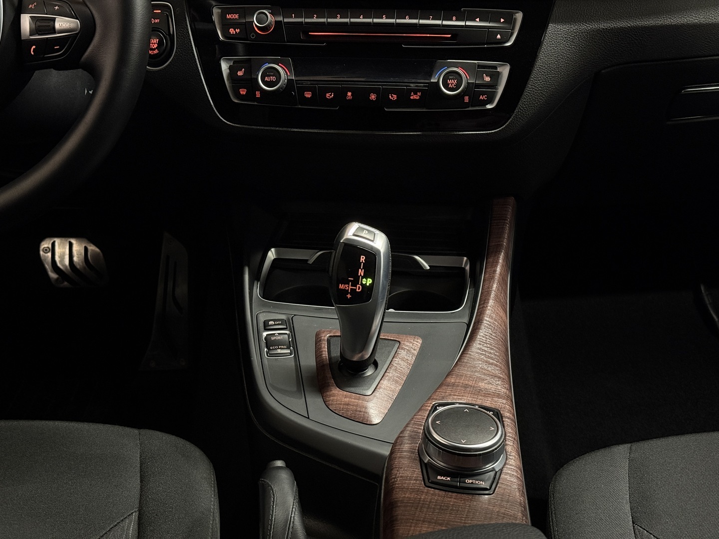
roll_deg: +0.6
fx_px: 997
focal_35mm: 48
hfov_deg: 39.7
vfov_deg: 30.3
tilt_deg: -27.0
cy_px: 270
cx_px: 360
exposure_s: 1/40
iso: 400
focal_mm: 6.76
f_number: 1.78
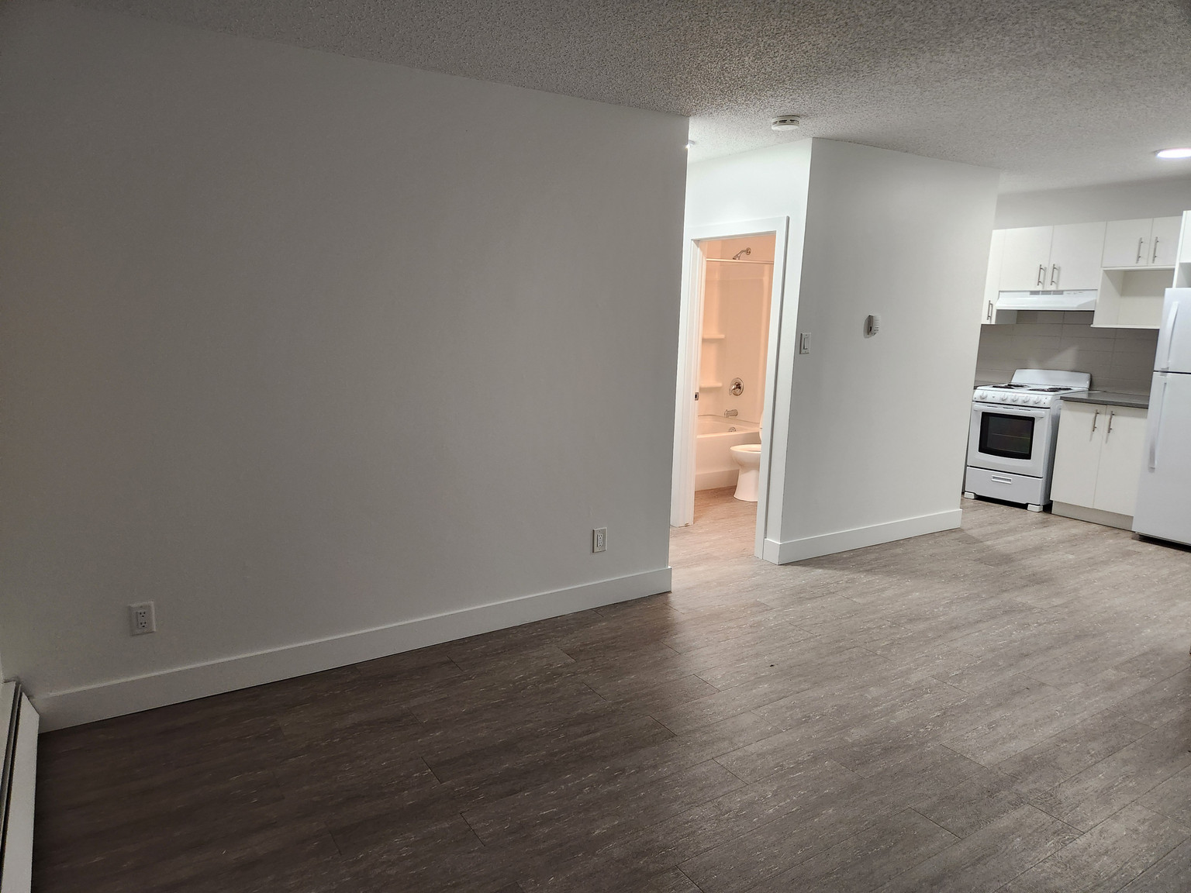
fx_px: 791
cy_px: 446
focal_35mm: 23
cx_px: 596
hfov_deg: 73.9
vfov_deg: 58.9
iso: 400
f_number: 1.8
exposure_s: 1/120
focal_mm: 5.4
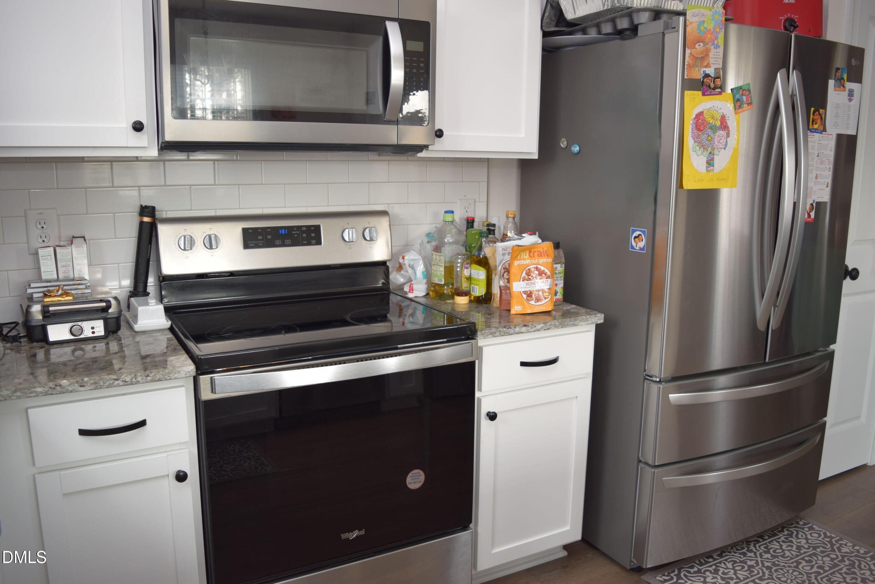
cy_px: 292
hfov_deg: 61.9
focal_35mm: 30
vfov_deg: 43.6
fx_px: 729
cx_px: 438
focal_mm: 20
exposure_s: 1/60
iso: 220
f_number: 4
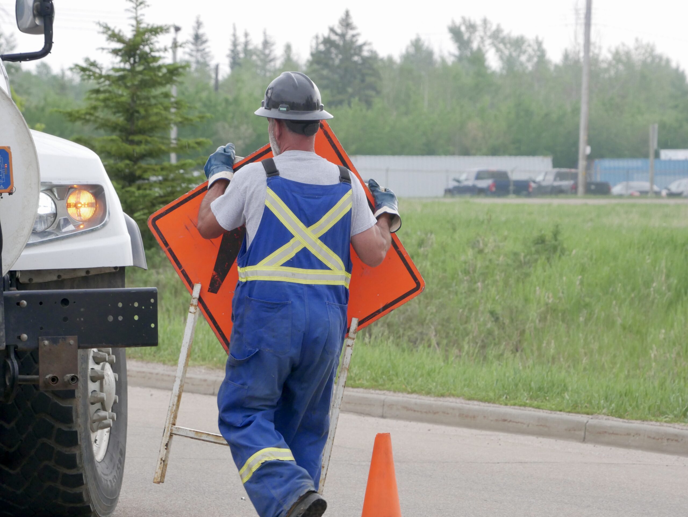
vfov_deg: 5.6
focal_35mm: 264
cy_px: 258
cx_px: 344
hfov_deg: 7.5
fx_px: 5249
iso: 1250
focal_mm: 132
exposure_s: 1/320
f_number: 9
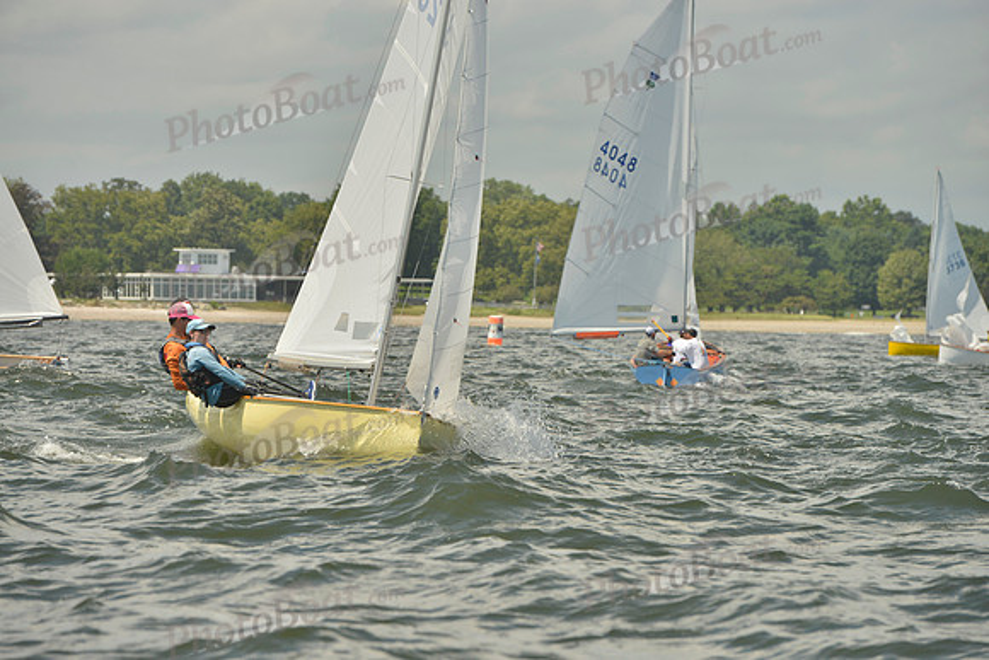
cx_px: 494
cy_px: 330
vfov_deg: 8.1
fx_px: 4671
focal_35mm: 170
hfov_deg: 12.1
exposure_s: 1/1250
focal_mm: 170
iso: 200
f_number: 8
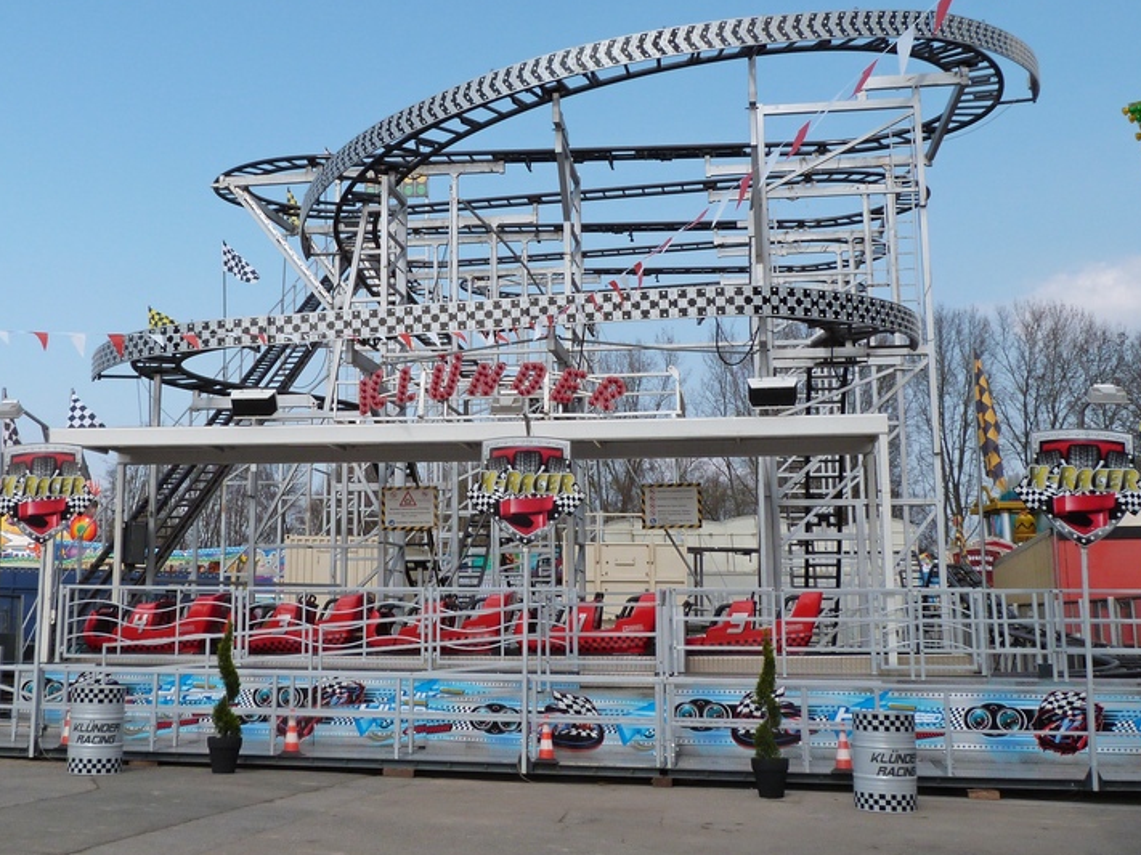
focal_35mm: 45
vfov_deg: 32.0
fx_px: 1483
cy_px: 324
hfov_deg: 41.9
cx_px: 449
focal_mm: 5.7
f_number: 5.6
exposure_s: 1/400
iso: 100
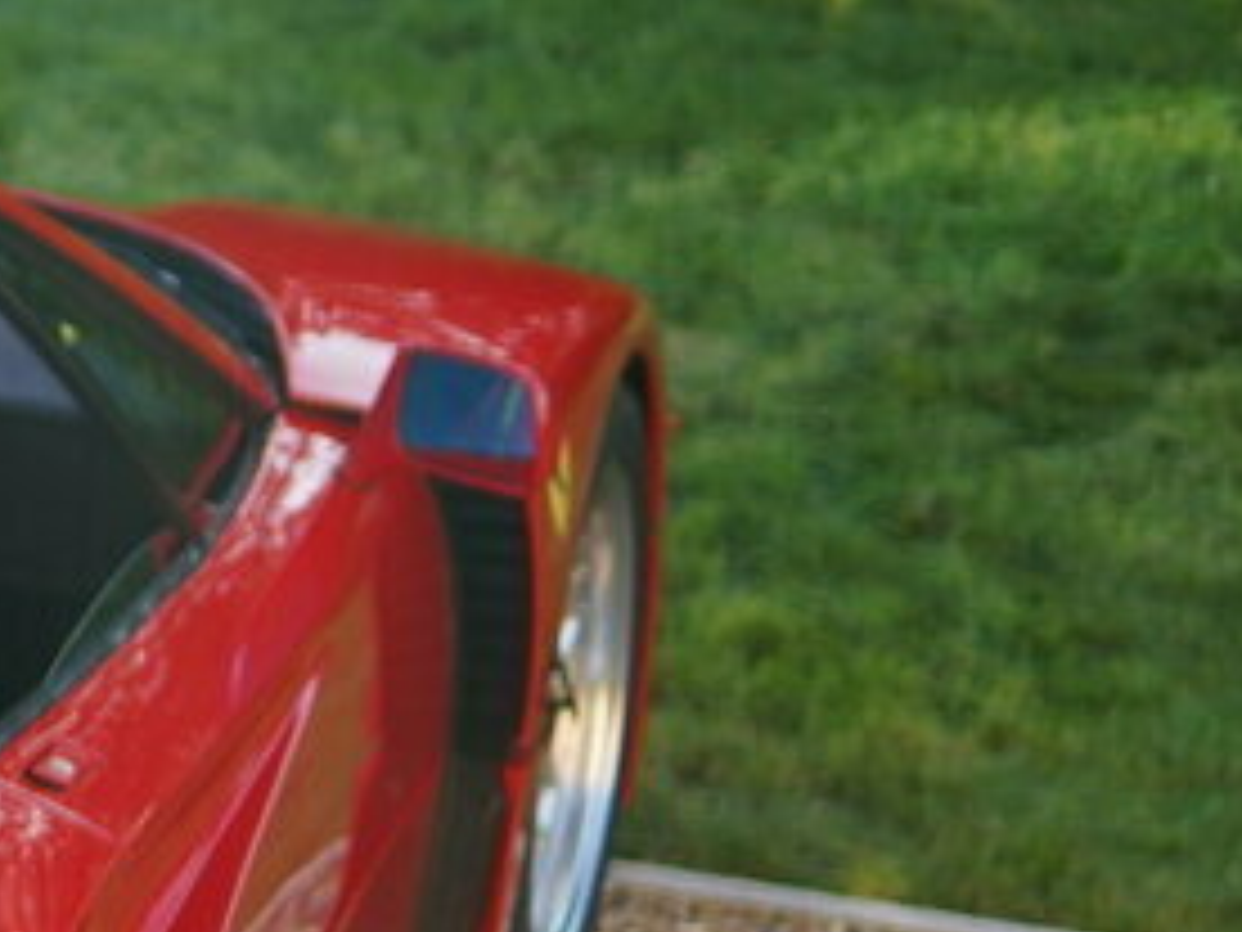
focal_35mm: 188
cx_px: -1296
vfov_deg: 7.8
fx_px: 6745
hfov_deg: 9.7
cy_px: 1144
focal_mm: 30
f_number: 1.4
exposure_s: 1/400
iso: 100
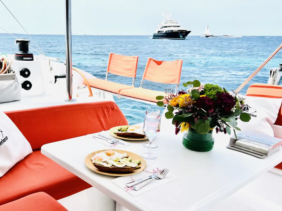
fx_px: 277
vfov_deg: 41.6
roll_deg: +0.7
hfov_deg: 53.3
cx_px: 105
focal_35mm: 34
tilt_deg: -17.1
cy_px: 124
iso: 50
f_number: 1.5
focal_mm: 5.7
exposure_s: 1/4274
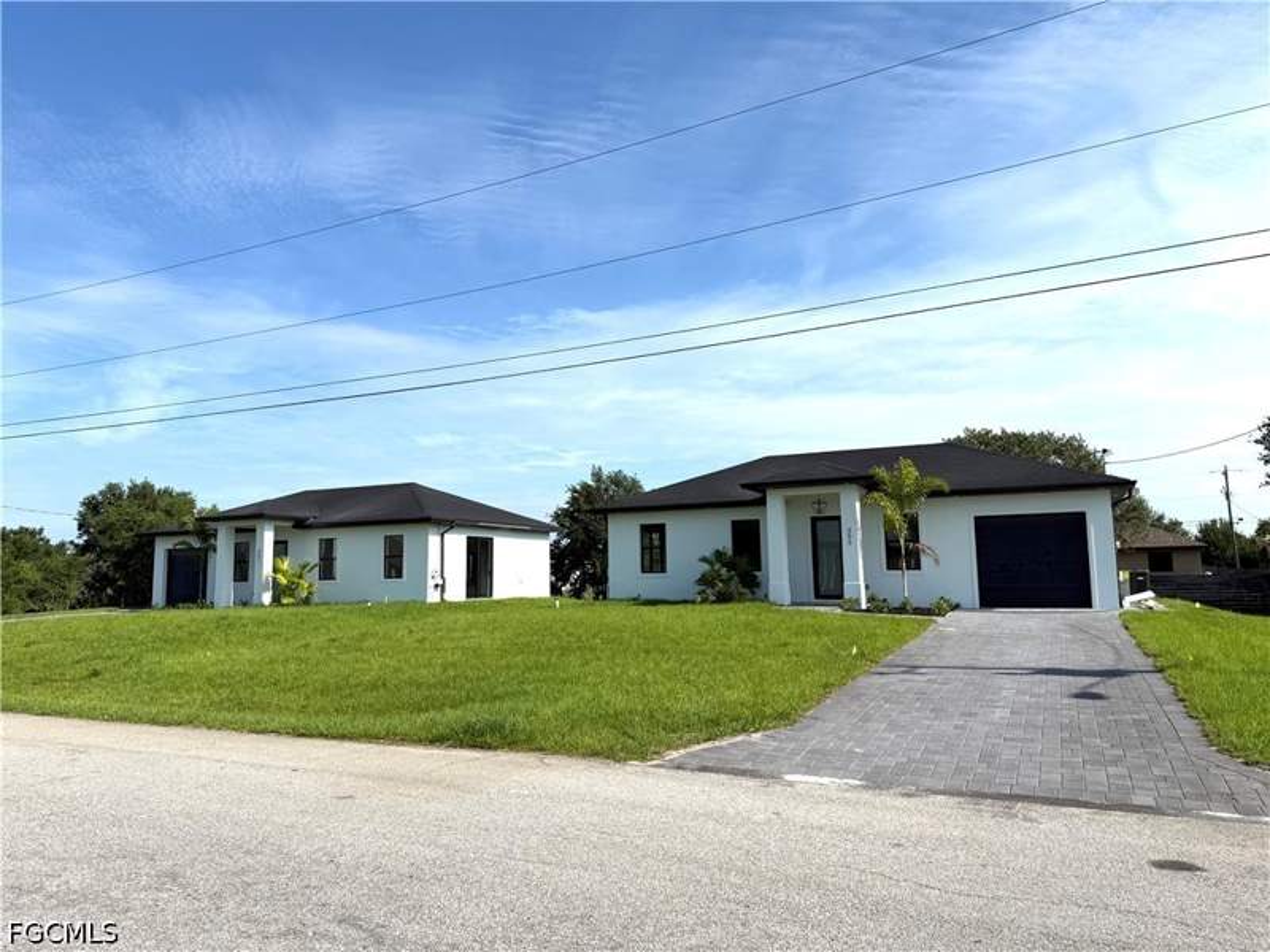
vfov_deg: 56.8
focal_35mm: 24
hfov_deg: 71.6
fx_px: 881
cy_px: 476
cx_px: 635
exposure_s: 1/7353
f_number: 1.78
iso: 80
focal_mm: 6.76
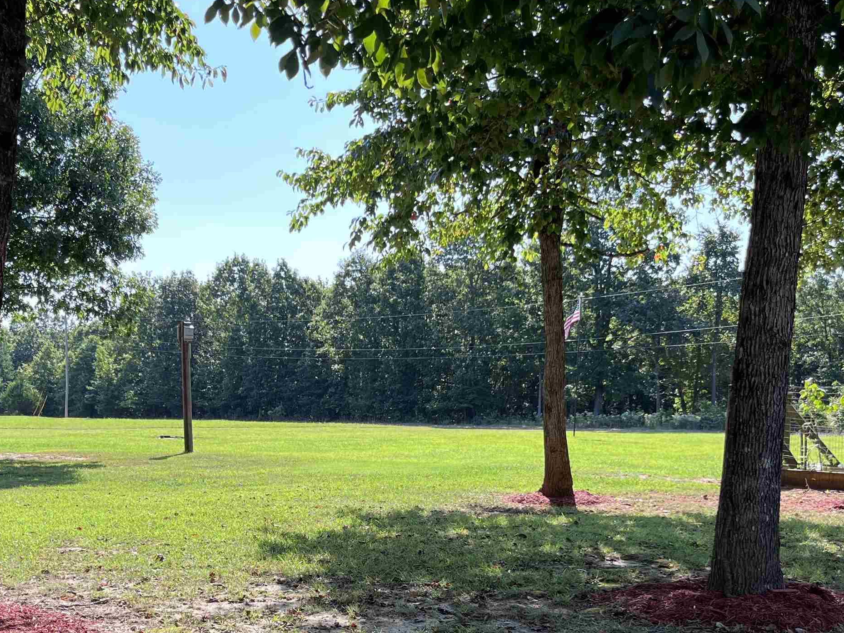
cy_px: 496
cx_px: 395
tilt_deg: -6.6
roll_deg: -1.9
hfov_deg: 43.8
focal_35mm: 43
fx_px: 1048
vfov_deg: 32.8
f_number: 1.6
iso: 50
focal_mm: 5.1
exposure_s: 1/967
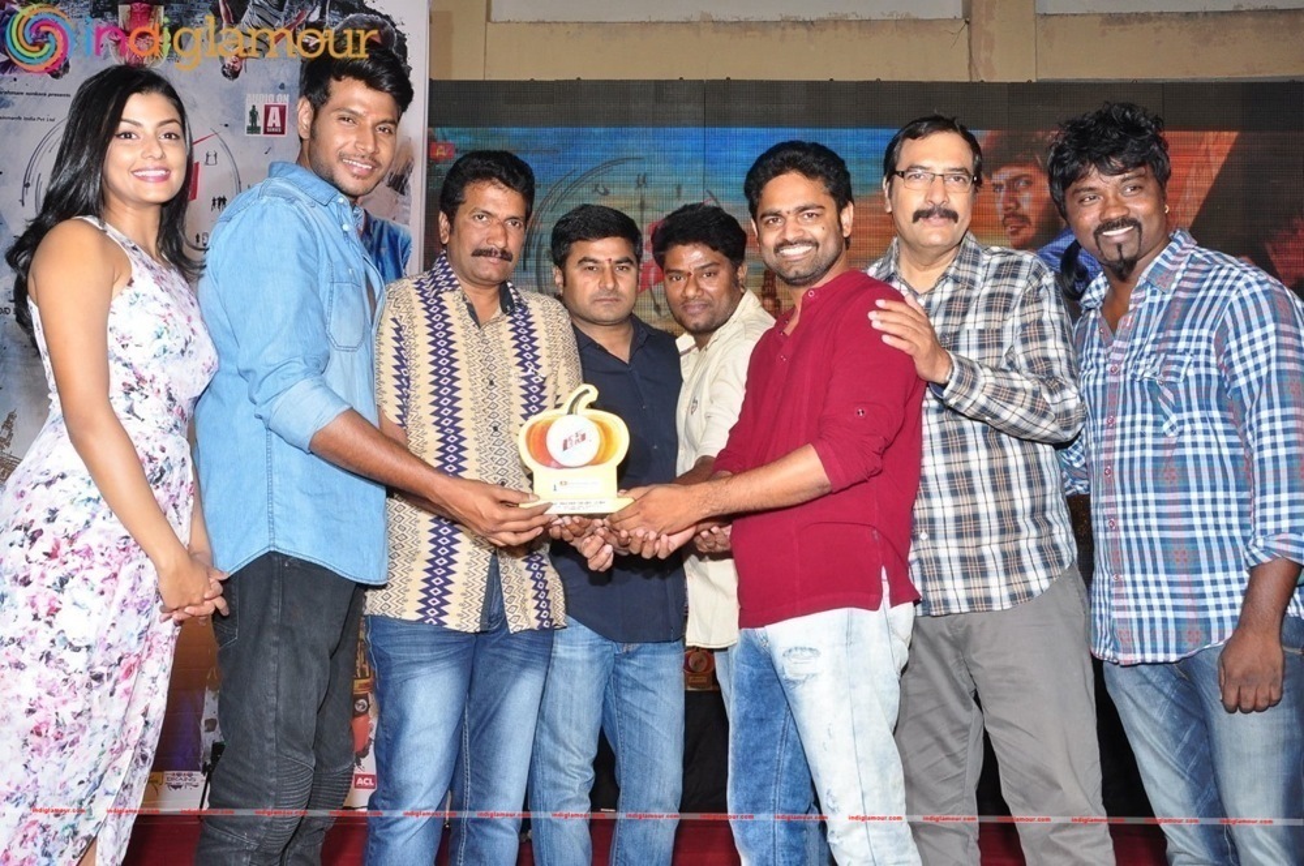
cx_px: 652
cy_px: 433
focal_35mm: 39
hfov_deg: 49.6
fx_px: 1411
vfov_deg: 34.1
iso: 500
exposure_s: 1/125
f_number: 9
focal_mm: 26
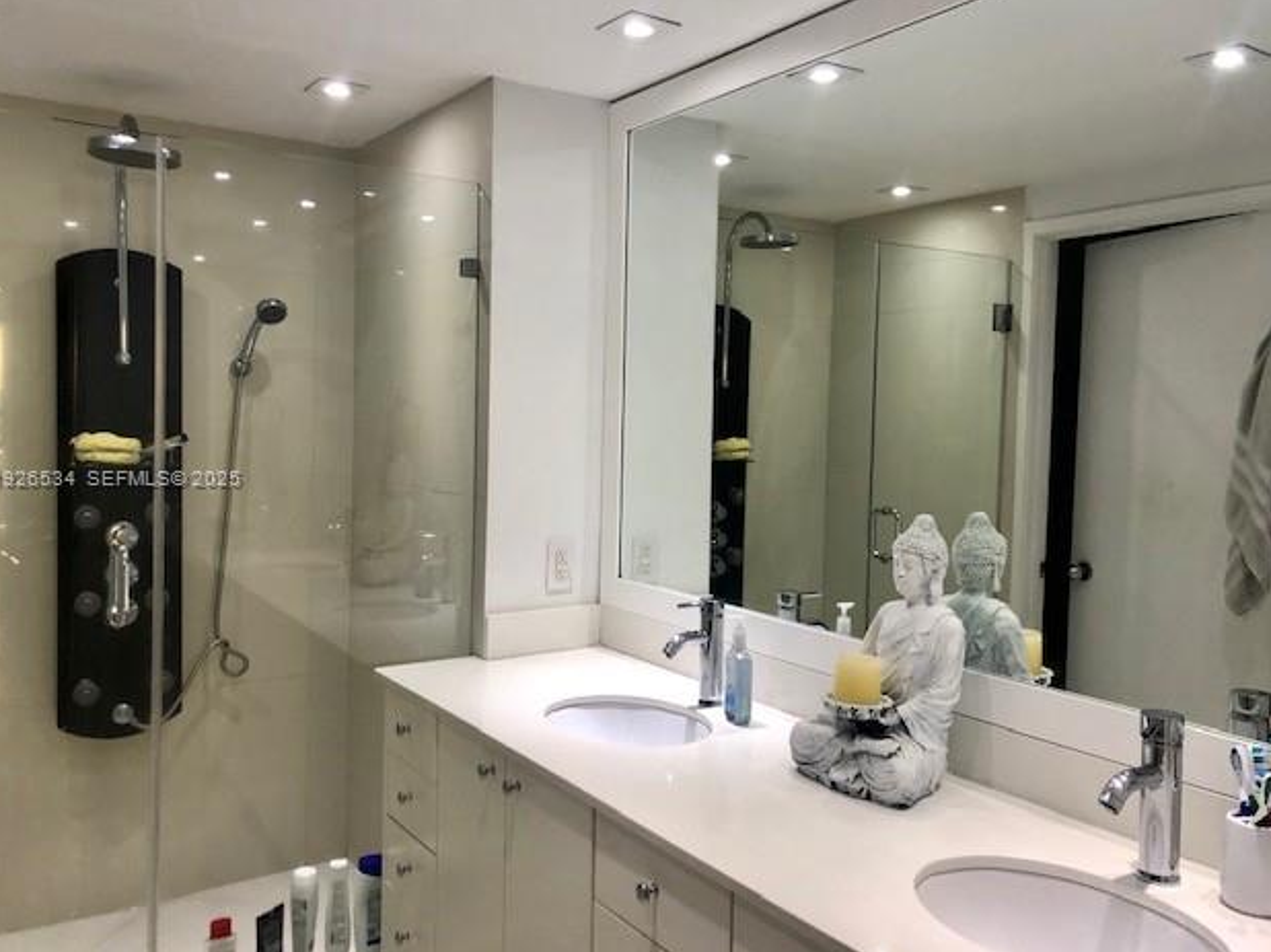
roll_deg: -1.3
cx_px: 617
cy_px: 479
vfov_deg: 48.2
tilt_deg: -2.8
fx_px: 1064
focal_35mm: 29
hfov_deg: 61.7
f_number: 1.8
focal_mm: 4
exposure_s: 1/15
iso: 40
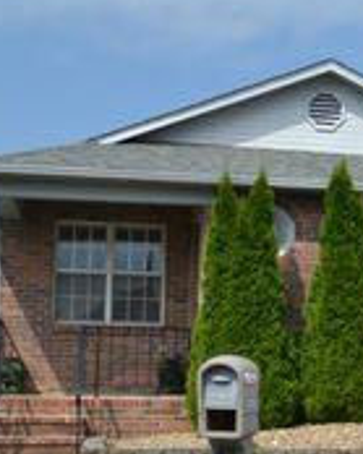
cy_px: 314
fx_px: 981
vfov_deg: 25.9
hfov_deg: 20.4
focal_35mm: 73
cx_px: 342
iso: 100
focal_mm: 18
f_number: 9
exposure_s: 1/320
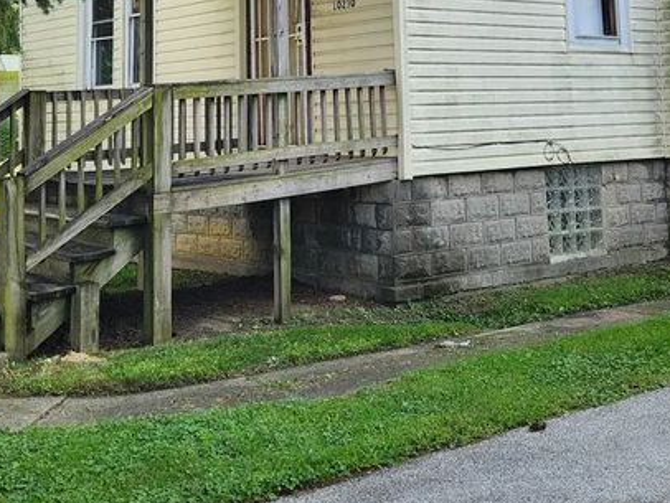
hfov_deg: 33.2
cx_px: 376
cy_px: -13
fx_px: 1123
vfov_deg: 24.0
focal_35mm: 58
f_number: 1.8
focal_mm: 5.4
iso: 20
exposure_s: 1/302
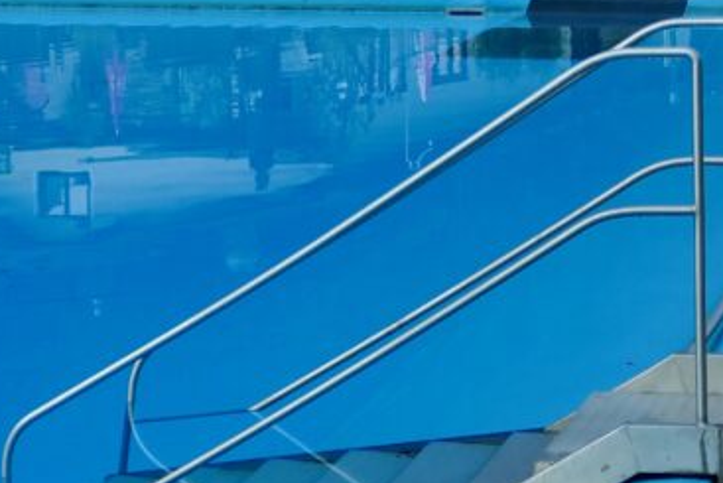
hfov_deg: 17.1
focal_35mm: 120
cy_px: -1
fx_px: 2411
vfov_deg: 11.3
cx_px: 349
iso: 125
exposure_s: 1/400
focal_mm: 15.76
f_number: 3.2
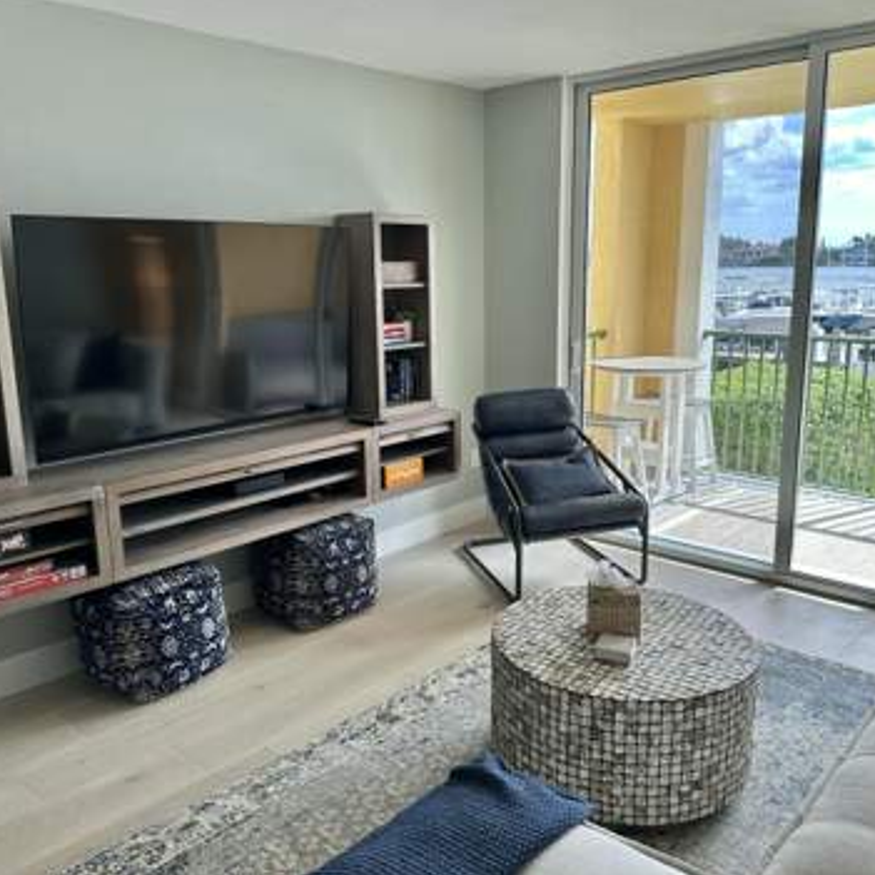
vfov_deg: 55.6
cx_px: 464
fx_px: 829
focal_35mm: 29
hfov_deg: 55.6
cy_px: 435
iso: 80
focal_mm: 6.86
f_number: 1.78
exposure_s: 1/318
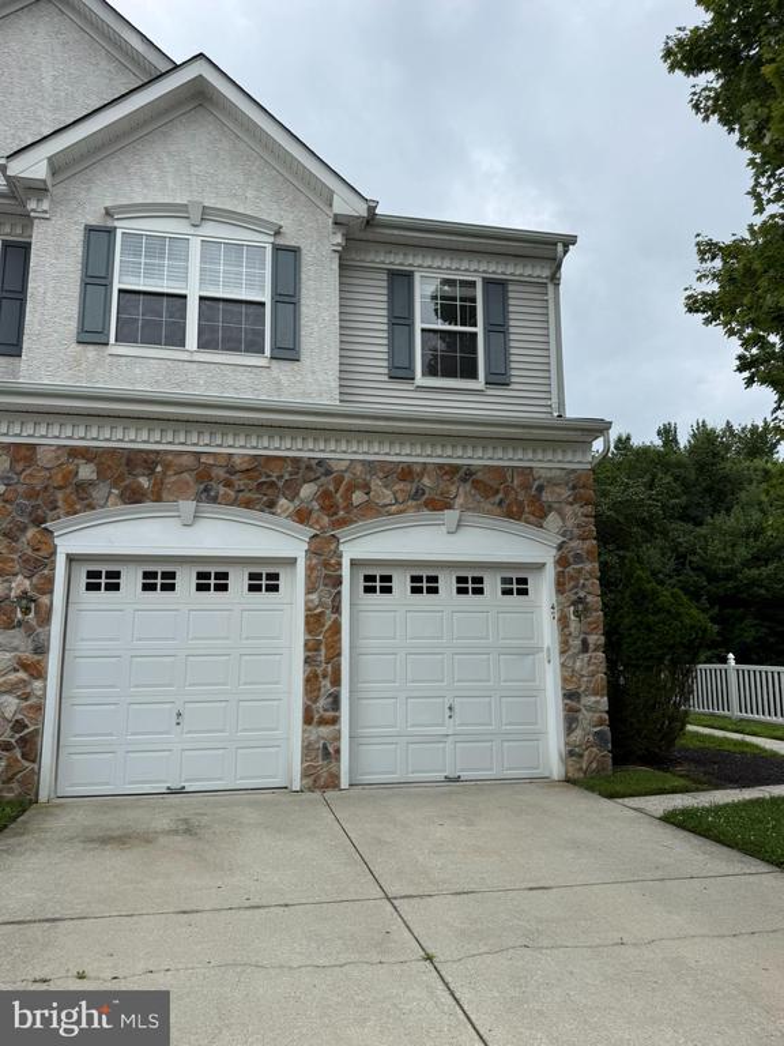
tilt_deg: +11.1
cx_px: 392
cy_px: 523
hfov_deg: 56.8
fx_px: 725
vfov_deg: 71.6
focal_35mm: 24
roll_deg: +1.6
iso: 80
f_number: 1.78
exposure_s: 1/3584
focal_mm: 6.76
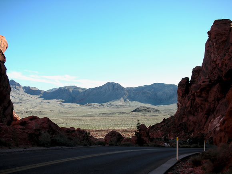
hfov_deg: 52.6
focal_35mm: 35
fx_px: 235
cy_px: 87
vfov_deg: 40.7
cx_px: 116
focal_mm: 5.8
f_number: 3
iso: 50
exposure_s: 1/327
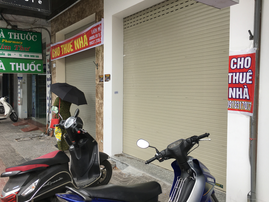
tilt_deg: -1.5
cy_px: 101
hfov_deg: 61.7
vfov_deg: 48.2
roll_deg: -0.5
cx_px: 134
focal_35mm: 29
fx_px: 225
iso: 25
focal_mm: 4.15
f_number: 2.2
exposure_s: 1/587
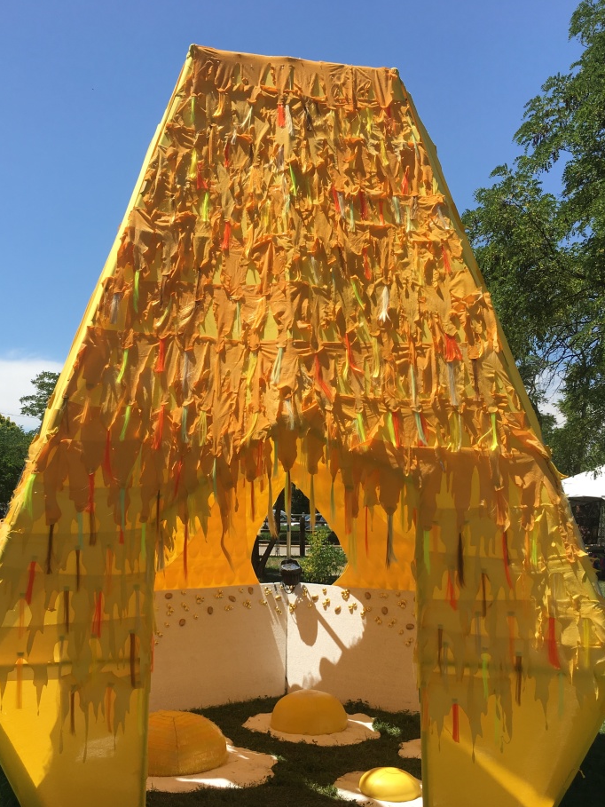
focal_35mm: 34
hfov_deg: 41.8
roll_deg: -0.7
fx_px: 792
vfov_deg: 53.7
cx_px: 282
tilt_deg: +3.0
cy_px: 464
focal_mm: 4.15
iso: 25
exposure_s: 1/1538
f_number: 2.2
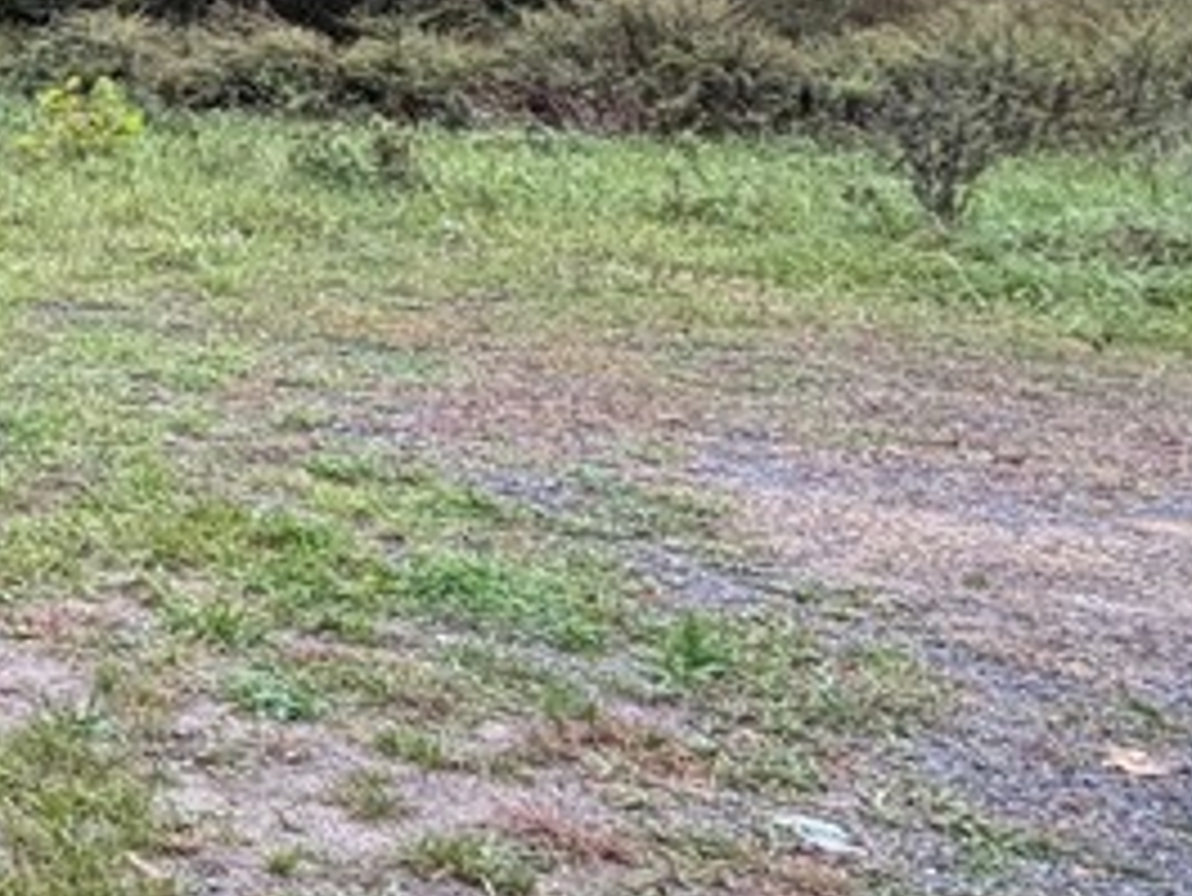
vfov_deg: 26.5
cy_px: 158
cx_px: -783
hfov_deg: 23.9
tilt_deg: -2.3
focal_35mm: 54
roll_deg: +0.5
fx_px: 1860
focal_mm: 2.22
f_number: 2.2
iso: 125
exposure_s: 1/121
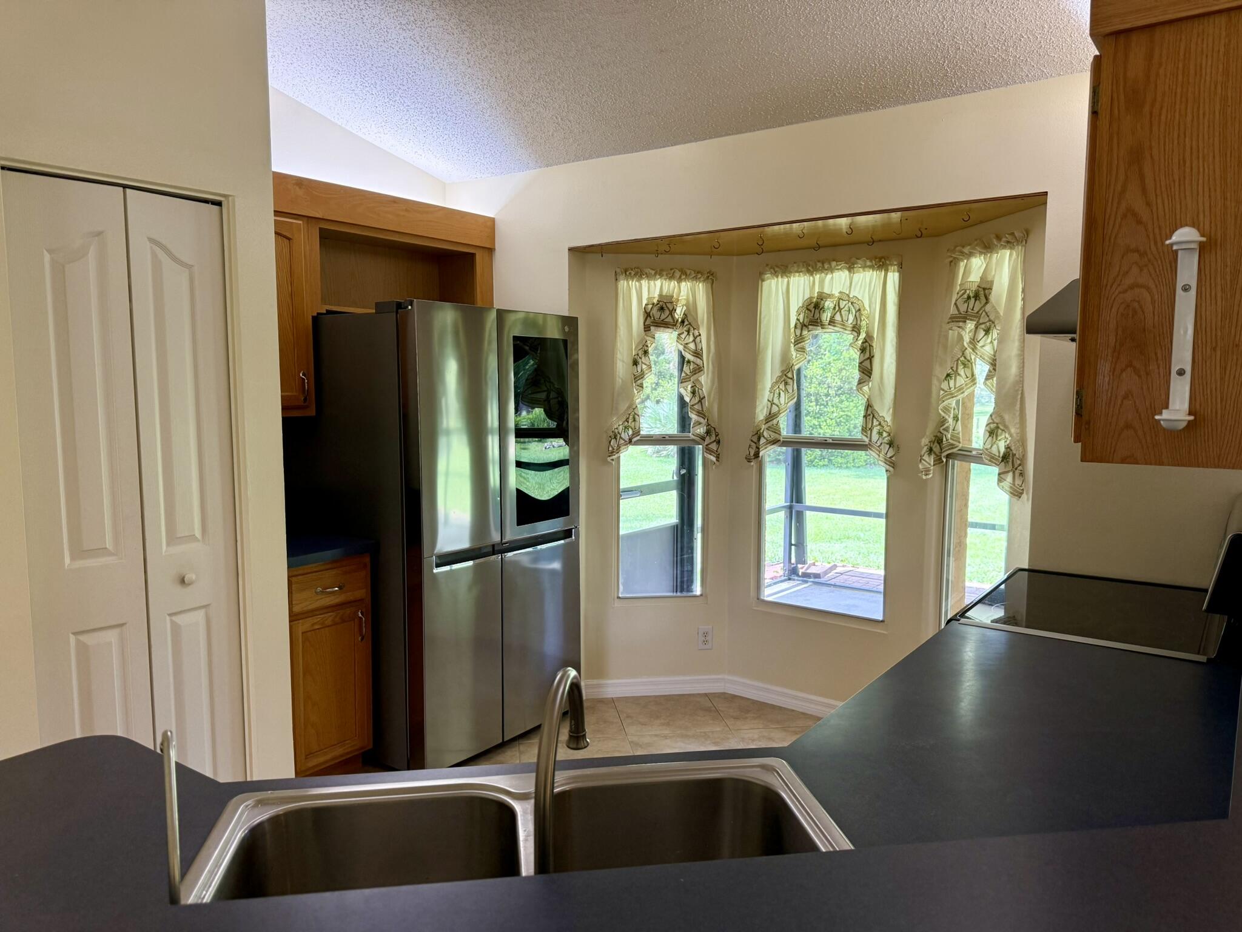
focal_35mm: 24
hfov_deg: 71.6
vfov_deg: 56.8
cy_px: 466
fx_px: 861
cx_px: 621
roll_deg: -1.0
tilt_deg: -6.4
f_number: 1.78
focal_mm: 6.76
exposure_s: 1/146
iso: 200
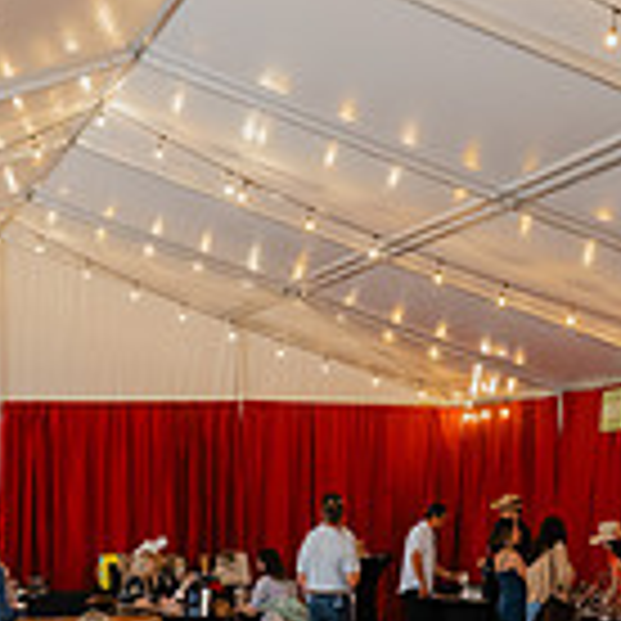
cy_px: 394
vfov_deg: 20.1
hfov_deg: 20.2
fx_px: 1745
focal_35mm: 86
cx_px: 310
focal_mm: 24
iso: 2200
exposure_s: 1/60
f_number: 4
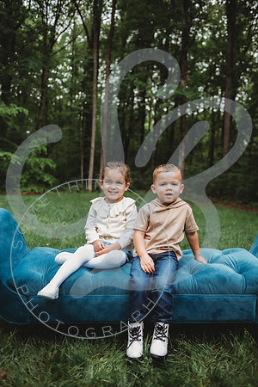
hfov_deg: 36.9
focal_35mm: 36
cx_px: 129
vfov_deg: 53.1
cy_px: 194
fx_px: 387
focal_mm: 36
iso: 200
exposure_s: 1/200
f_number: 2.8
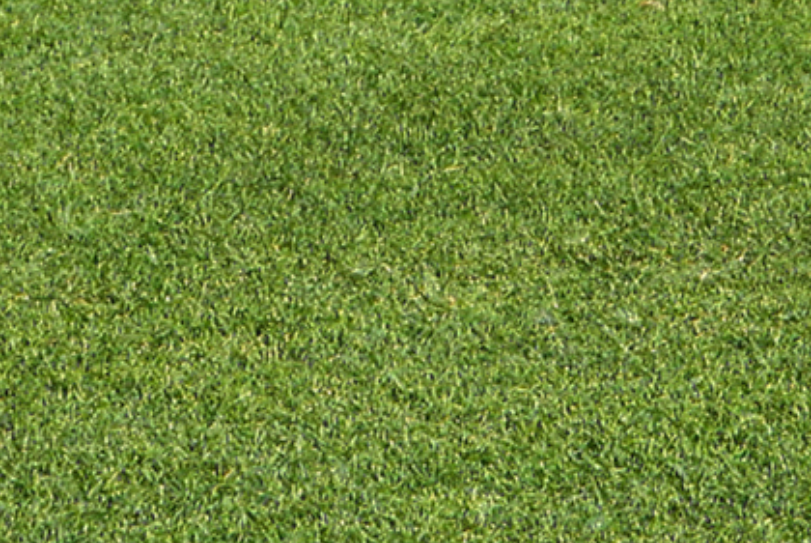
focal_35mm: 117
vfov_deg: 10.0
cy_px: -848
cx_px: -232
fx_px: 2638
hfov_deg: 16.5
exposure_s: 1/1600
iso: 320
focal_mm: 16
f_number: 9
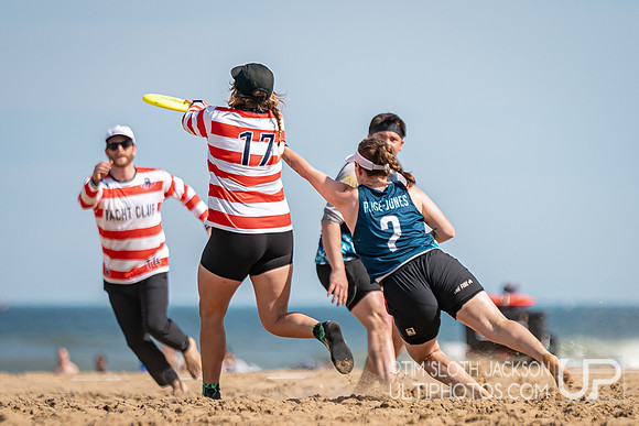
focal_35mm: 447
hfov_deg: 4.6
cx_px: 445
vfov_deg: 3.1
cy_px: 216
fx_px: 7929
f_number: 2.8
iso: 160
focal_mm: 200
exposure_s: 1/3200
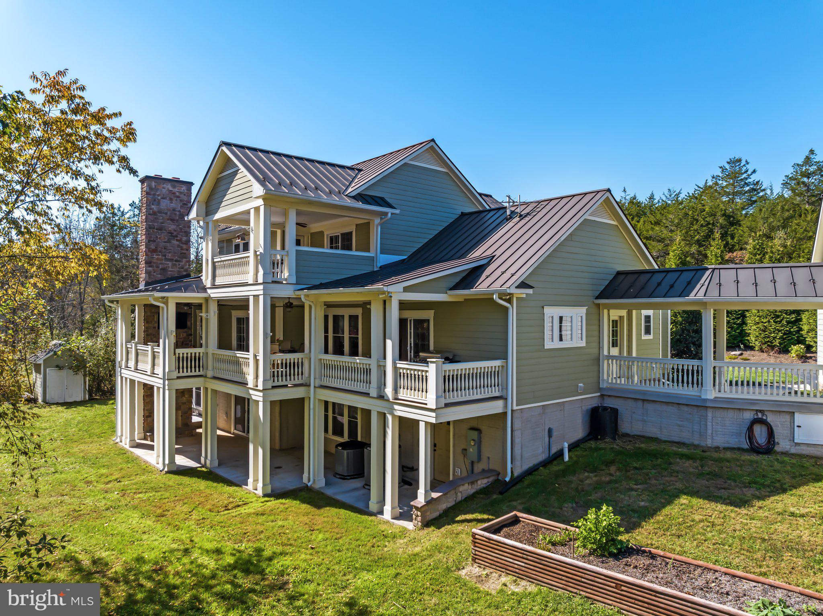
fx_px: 570
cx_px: 412
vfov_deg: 56.8
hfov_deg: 71.6
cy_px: 308
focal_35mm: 24
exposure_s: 1/120
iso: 100
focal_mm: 12.29
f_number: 4
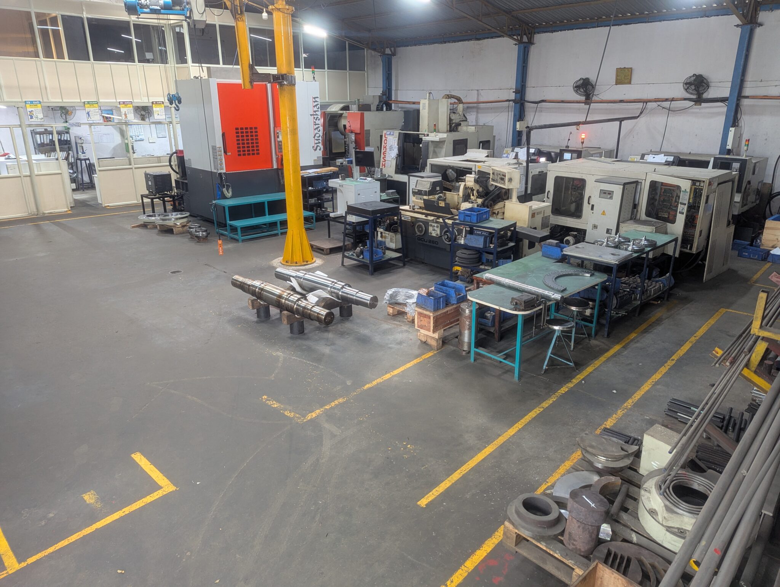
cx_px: 390
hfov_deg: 71.5
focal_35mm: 24
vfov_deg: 56.9
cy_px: 294
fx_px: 542
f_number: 1.85
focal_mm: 6.81
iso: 204
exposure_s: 1/33.3
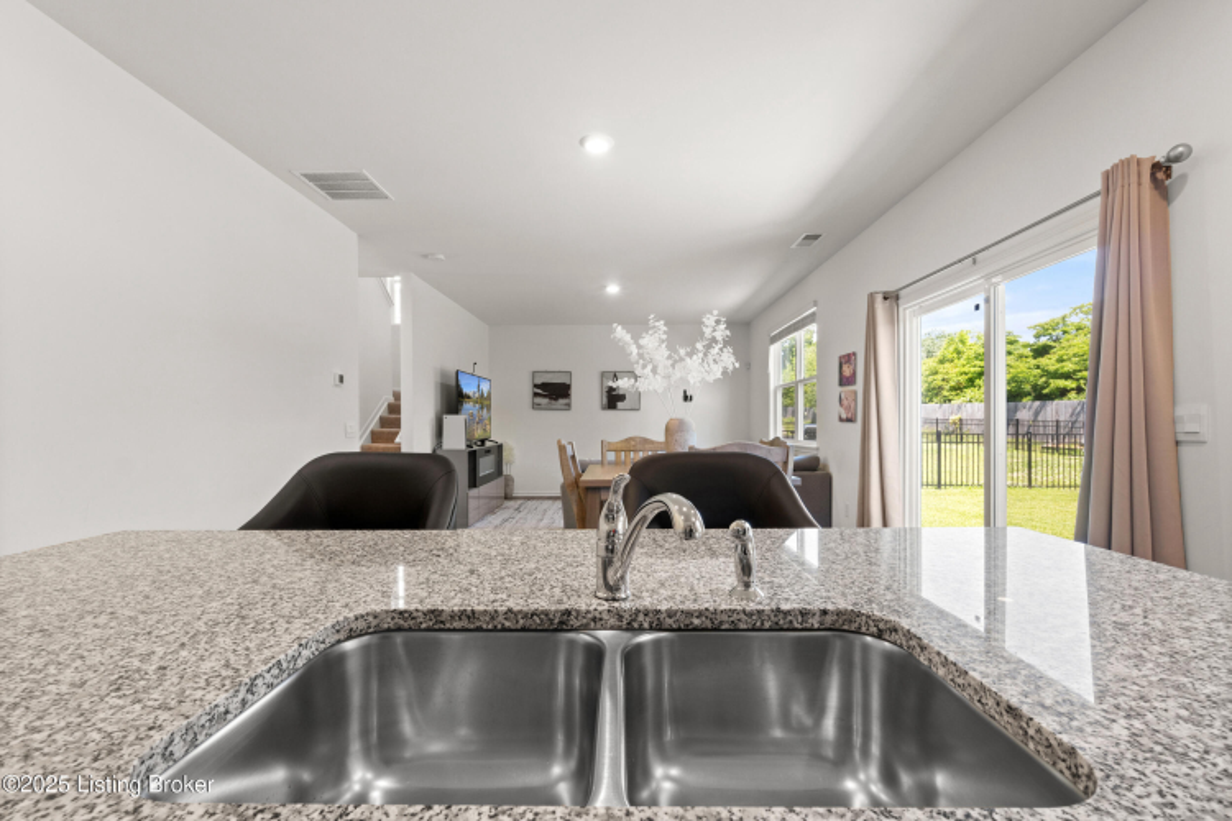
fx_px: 513
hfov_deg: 100.4
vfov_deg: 77.3
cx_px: 616
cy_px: 410
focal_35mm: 15
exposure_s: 1/4
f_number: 10
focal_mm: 10
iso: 400
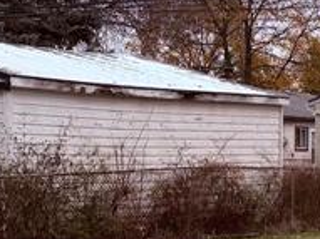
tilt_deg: -5.0
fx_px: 1192
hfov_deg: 15.1
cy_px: 231
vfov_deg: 11.4
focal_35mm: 129
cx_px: 312
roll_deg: -0.3
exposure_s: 1/160
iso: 64
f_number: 1.78
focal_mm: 6.76
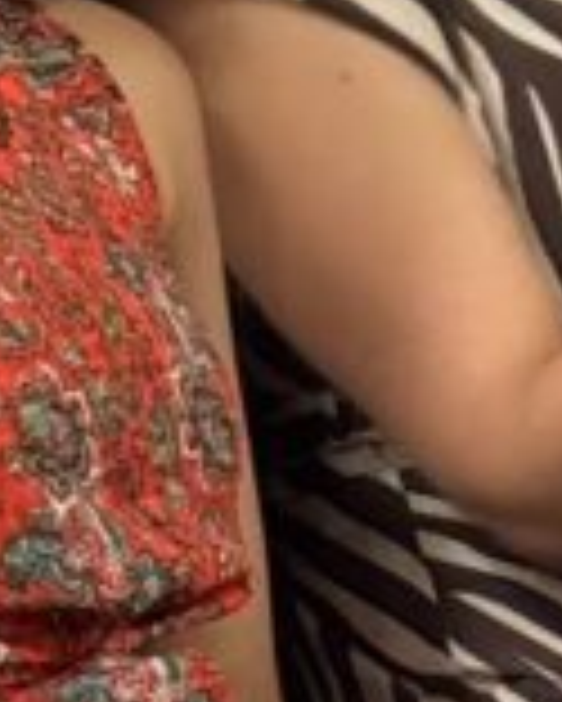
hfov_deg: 5.0
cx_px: 225
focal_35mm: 308
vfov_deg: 6.3
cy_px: 4
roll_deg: +1.1
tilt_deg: -9.5
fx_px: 6397
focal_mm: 6.76
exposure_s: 1/25
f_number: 1.78
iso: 640
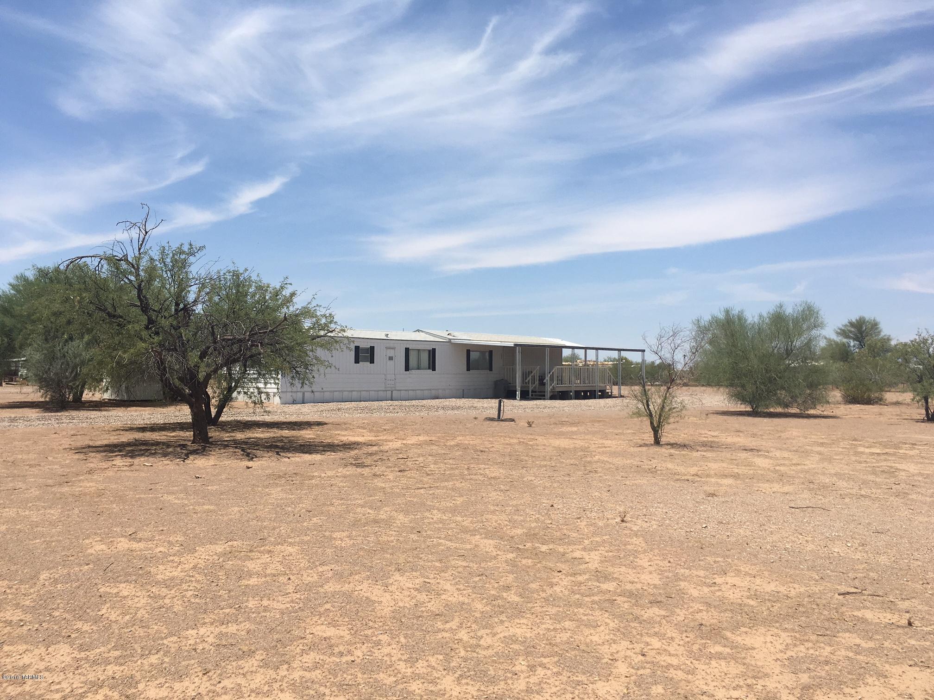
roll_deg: -1.2
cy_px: 350
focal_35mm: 29
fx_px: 782
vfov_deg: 48.2
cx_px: 467
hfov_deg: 61.7
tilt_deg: +2.6
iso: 25
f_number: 2.2
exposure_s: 1/2747
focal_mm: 4.15
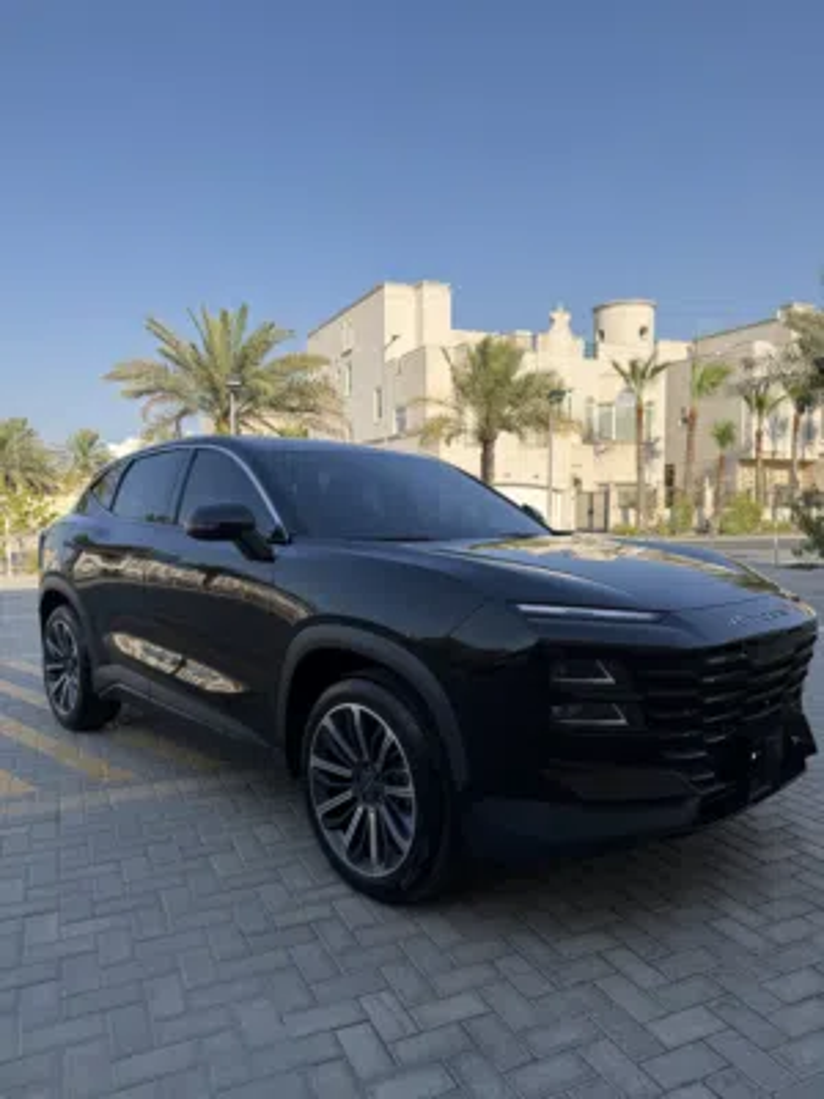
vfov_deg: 71.6
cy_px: 550
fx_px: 762
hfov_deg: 56.8
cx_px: 412
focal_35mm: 24
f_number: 1.78
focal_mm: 6.76
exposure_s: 1/3953
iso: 80
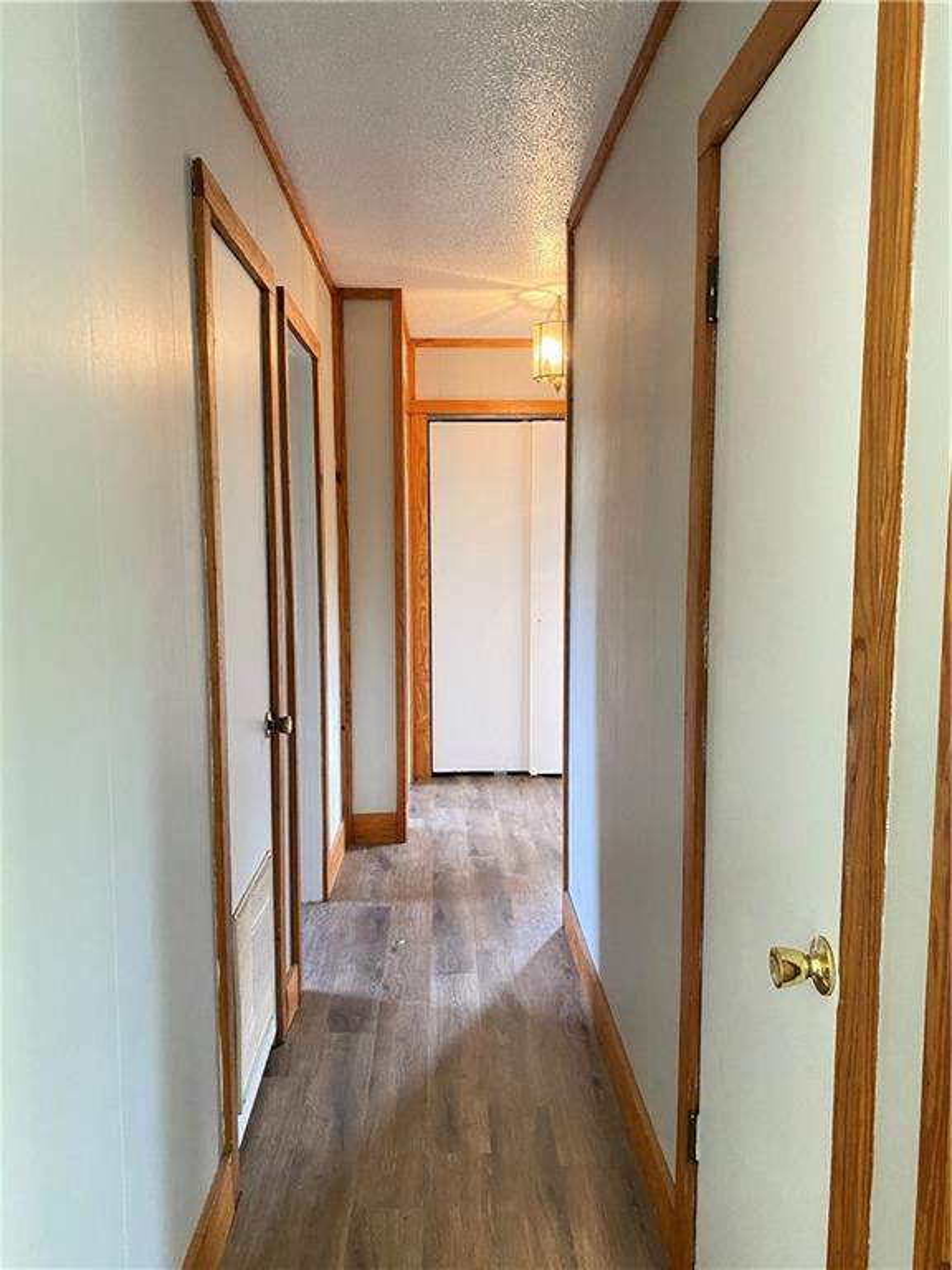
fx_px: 953
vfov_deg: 67.3
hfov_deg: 53.1
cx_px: 476
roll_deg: +1.7
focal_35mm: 26
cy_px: 635
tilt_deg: -6.2
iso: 400
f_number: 1.8
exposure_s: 1/60
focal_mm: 4.25
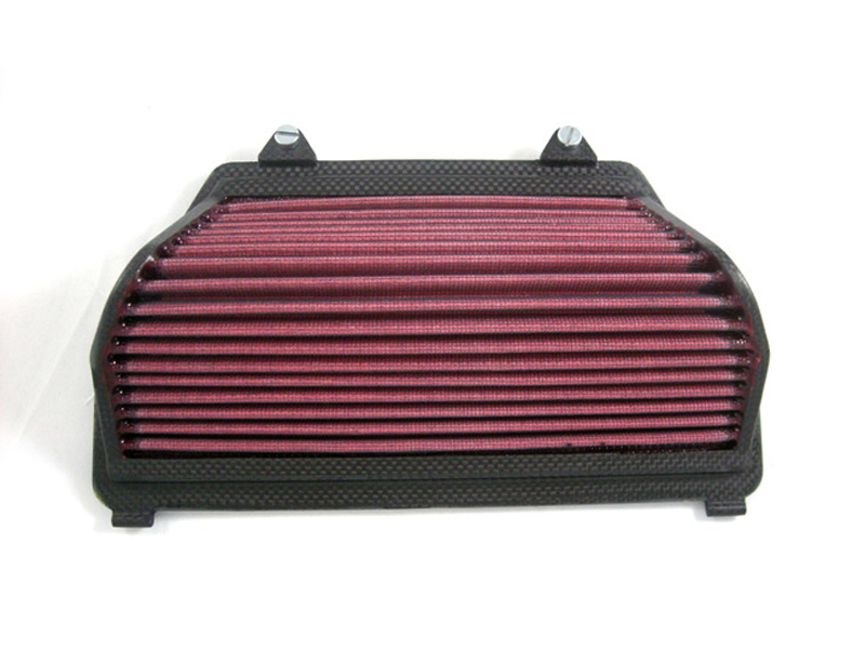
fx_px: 875
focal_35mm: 35
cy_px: 324
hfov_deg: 52.6
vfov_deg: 40.7
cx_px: 432
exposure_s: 1/59.8
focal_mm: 5.7
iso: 227
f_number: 2.8
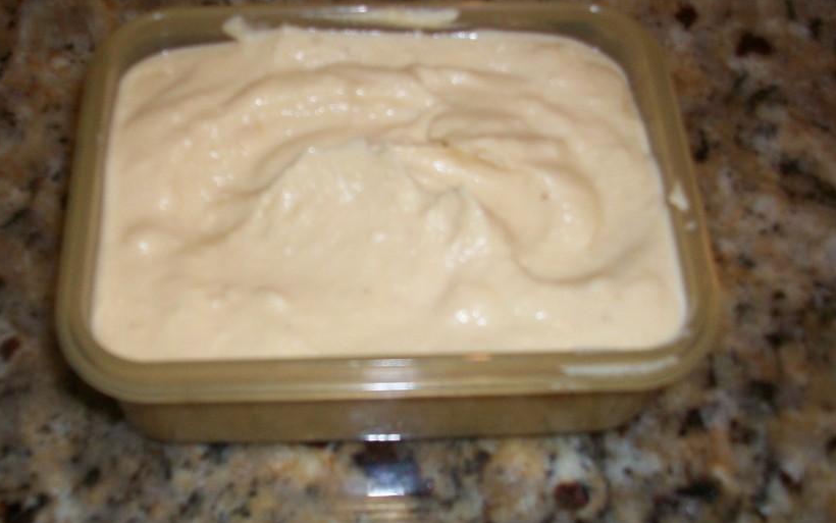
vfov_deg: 28.6
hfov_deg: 44.2
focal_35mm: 45
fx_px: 1026
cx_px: 348
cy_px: 259
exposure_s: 1/60
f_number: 2.8
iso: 120
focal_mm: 5.7
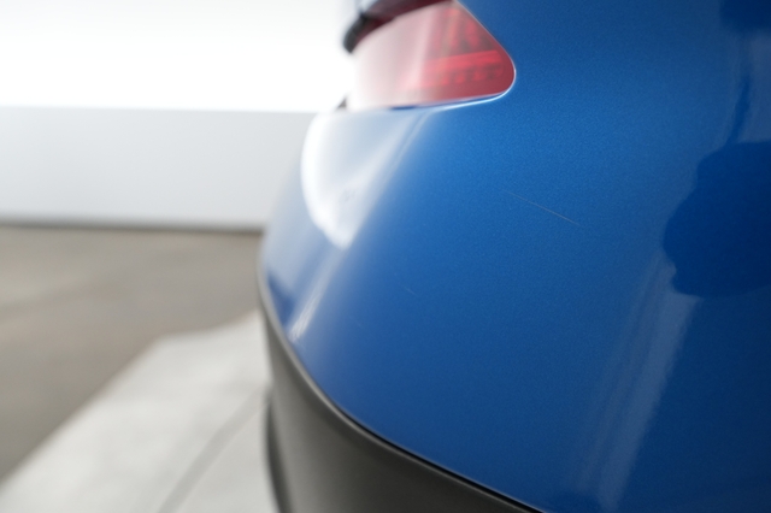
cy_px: 256
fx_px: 599
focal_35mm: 28
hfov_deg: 65.5
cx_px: 386
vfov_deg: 46.4
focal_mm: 28
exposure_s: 1/100
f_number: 4.5
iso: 2000
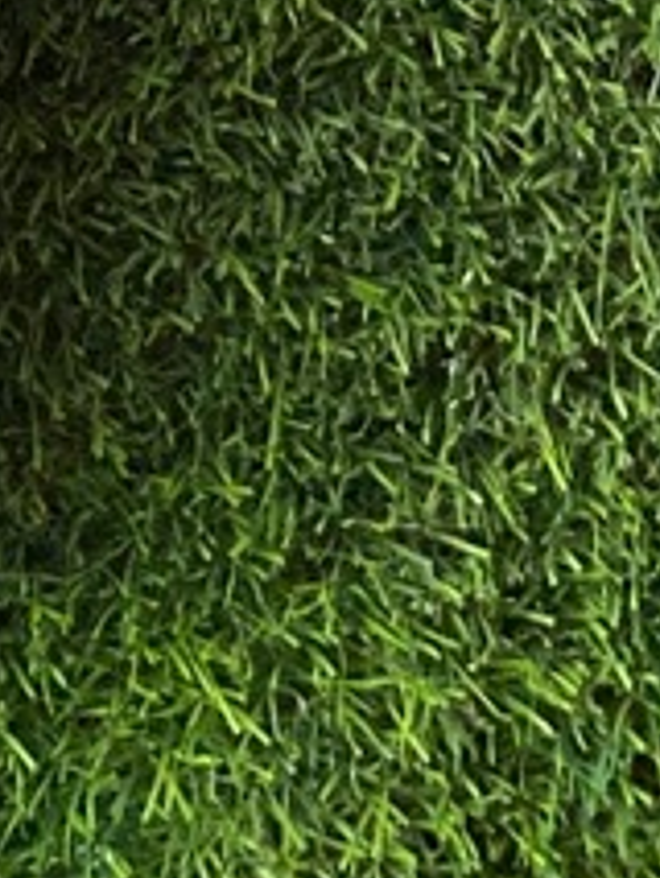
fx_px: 3962
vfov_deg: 9.8
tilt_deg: -11.4
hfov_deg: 9.2
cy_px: -1694
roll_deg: -0.7
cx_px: -359
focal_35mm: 156
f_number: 1.8
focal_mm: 4.25
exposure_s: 1/50
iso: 400
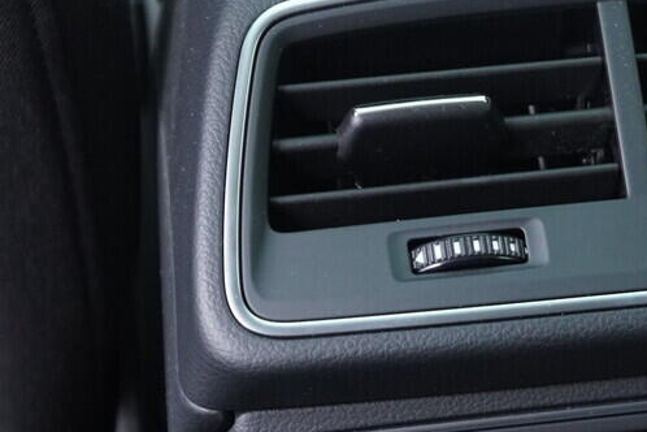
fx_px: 1869
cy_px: 350
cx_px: 561
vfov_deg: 13.1
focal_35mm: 104
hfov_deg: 19.3
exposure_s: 1/40
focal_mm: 24
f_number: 2.8
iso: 1000
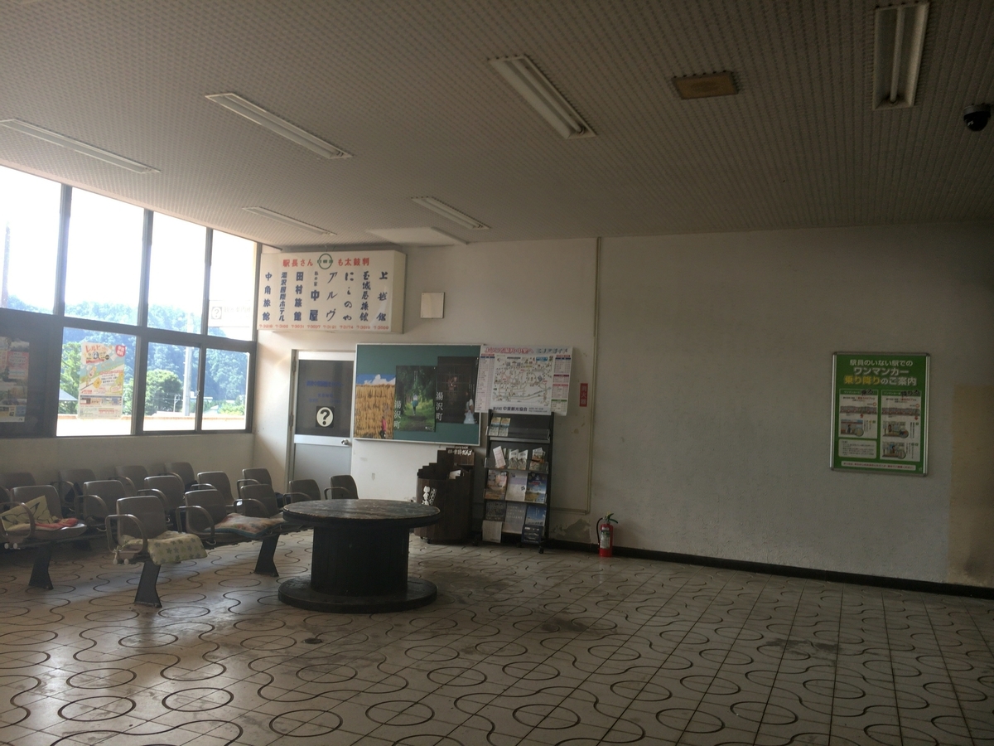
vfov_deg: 48.2
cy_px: 373
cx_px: 497
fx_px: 833
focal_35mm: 29
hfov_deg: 61.7
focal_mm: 4.15
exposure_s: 1/79
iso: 25
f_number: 2.2
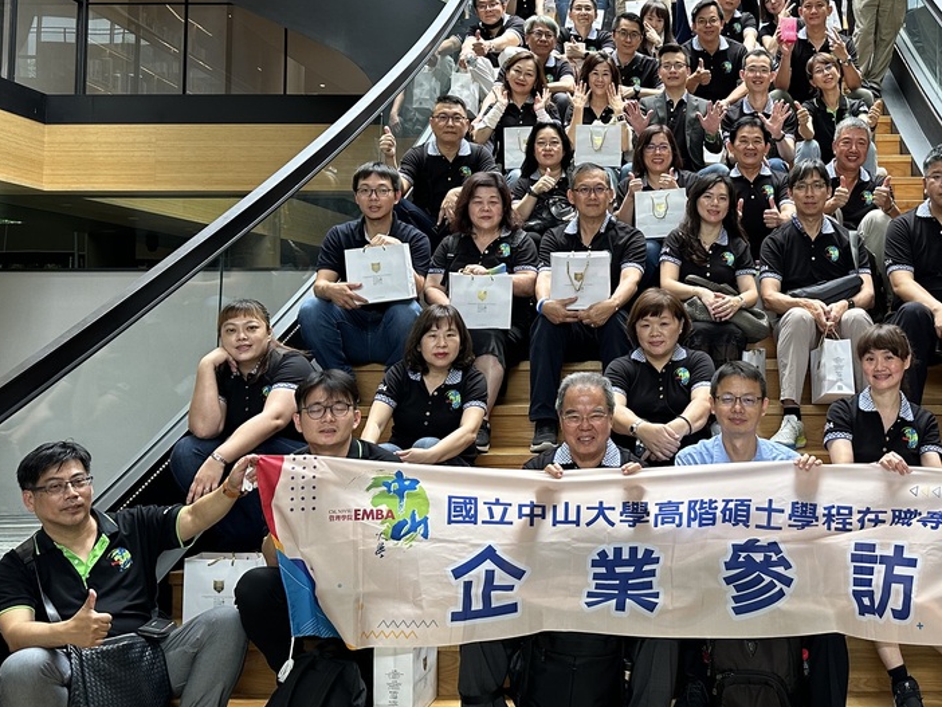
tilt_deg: +2.6
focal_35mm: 41
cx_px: 684
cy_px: 247
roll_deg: +0.4
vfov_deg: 34.9
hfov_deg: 44.5
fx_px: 1116
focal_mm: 6.86
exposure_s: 1/121
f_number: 1.78
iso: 160
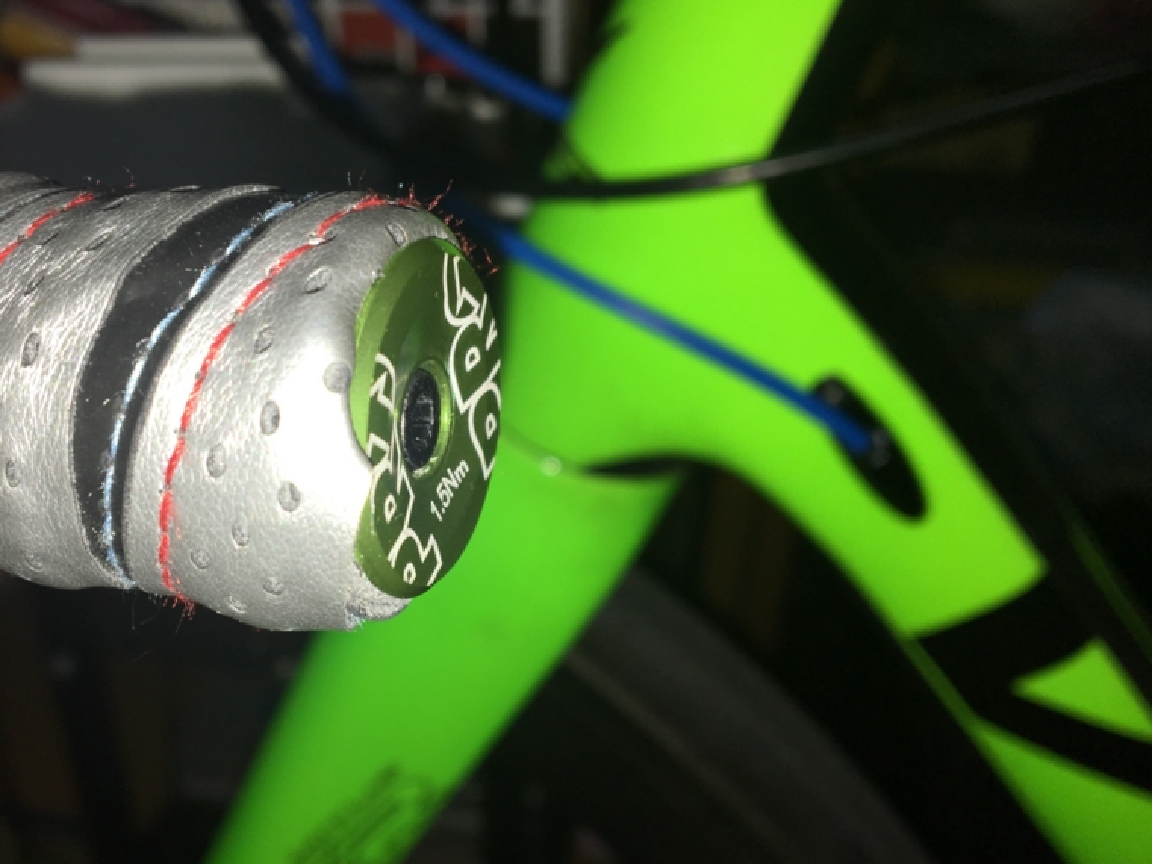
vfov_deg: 36.8
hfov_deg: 47.2
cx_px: 392
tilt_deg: -34.6
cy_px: 466
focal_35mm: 39
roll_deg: +1.6
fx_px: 1298
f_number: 2.2
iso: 25
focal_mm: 4.15
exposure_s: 1/116
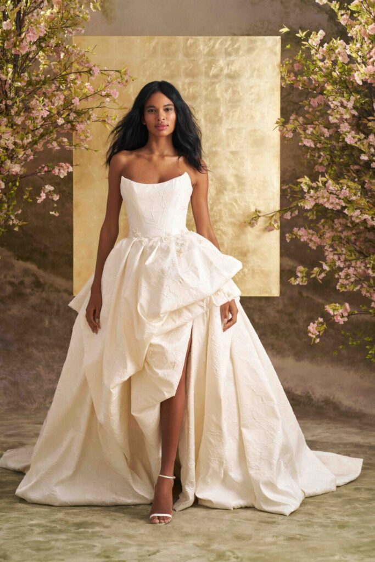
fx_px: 1093
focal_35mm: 70
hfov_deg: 19.5
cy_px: 281
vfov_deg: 28.8
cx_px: 188
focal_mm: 70
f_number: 5
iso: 800
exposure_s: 1/160
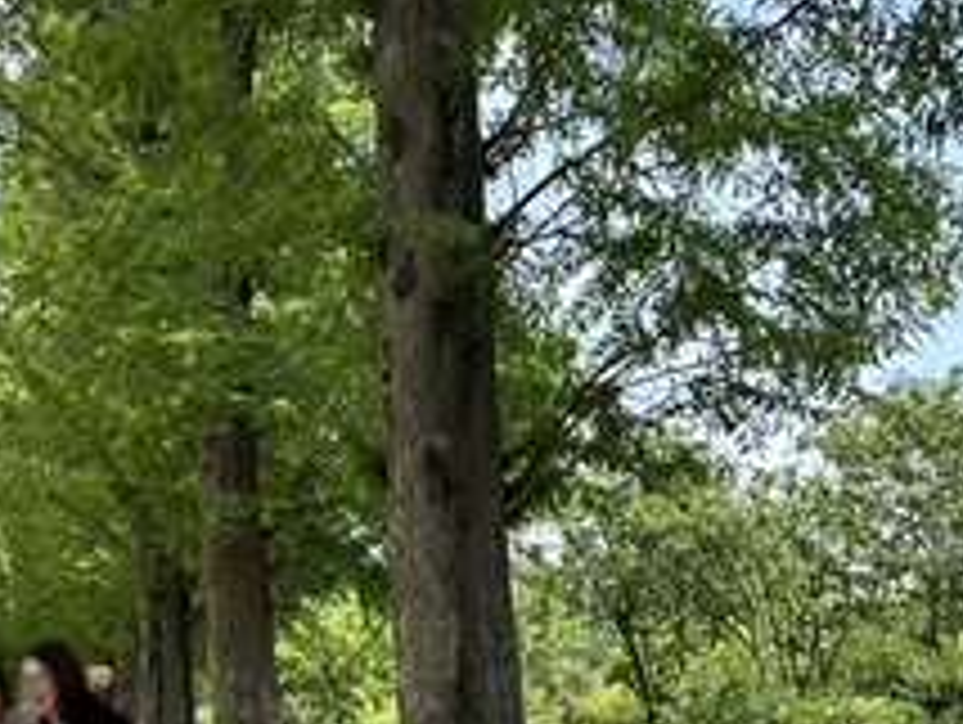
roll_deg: -1.4
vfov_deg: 26.1
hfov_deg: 31.3
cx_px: -40
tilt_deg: +9.5
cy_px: 456
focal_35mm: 56
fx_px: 1560
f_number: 1.78
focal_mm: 6.86
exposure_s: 1/1517
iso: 80
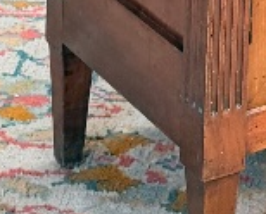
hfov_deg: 10.3
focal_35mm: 182
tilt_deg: -1.0
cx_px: 377
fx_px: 1436
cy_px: -559
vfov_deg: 7.0
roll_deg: -0.4
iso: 200
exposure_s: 1/68
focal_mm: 6.76
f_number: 1.78
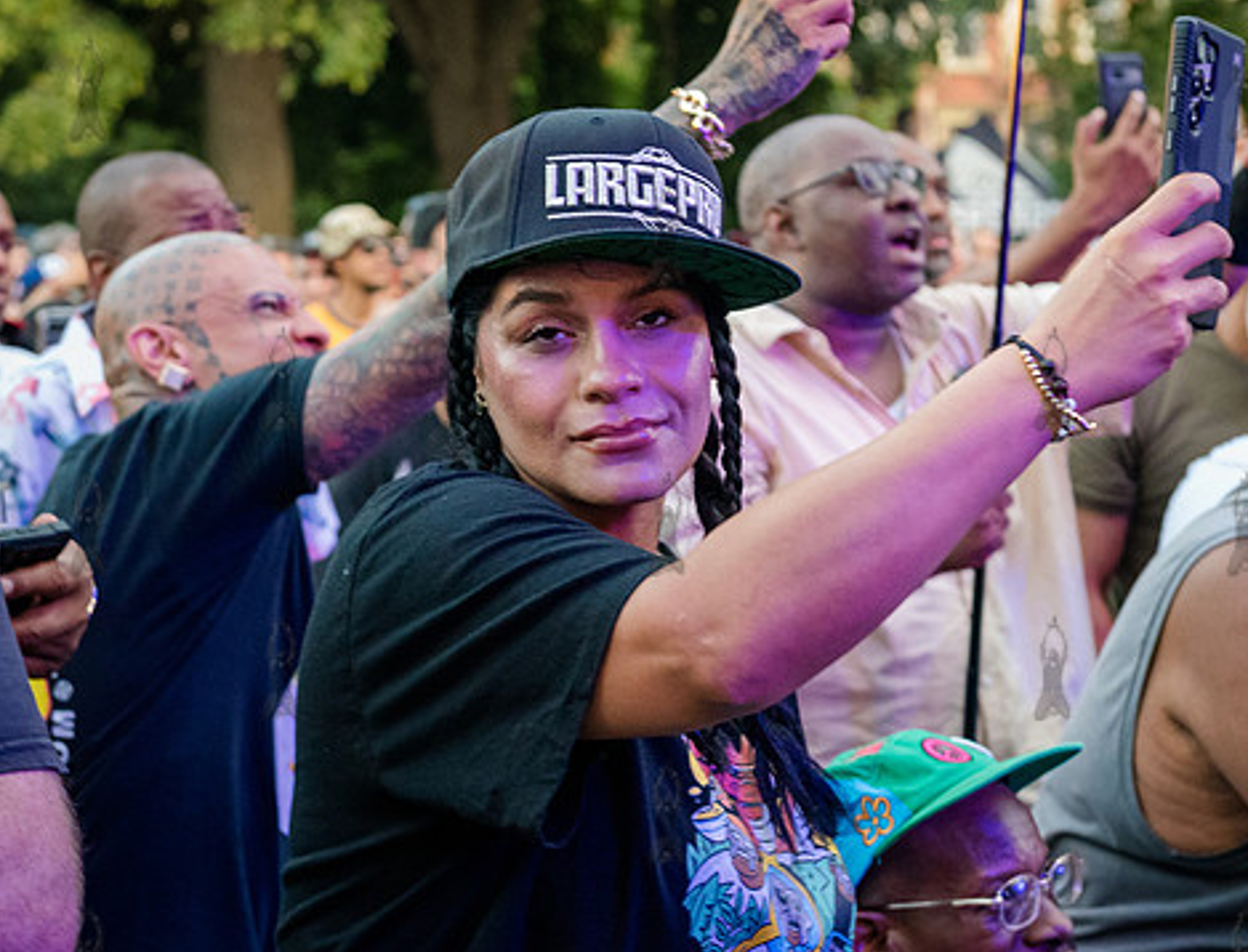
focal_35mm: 92
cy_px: 519
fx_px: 3338
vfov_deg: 16.2
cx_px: 566
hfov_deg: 21.2
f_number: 4.5
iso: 4000
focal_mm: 58
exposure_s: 1/250
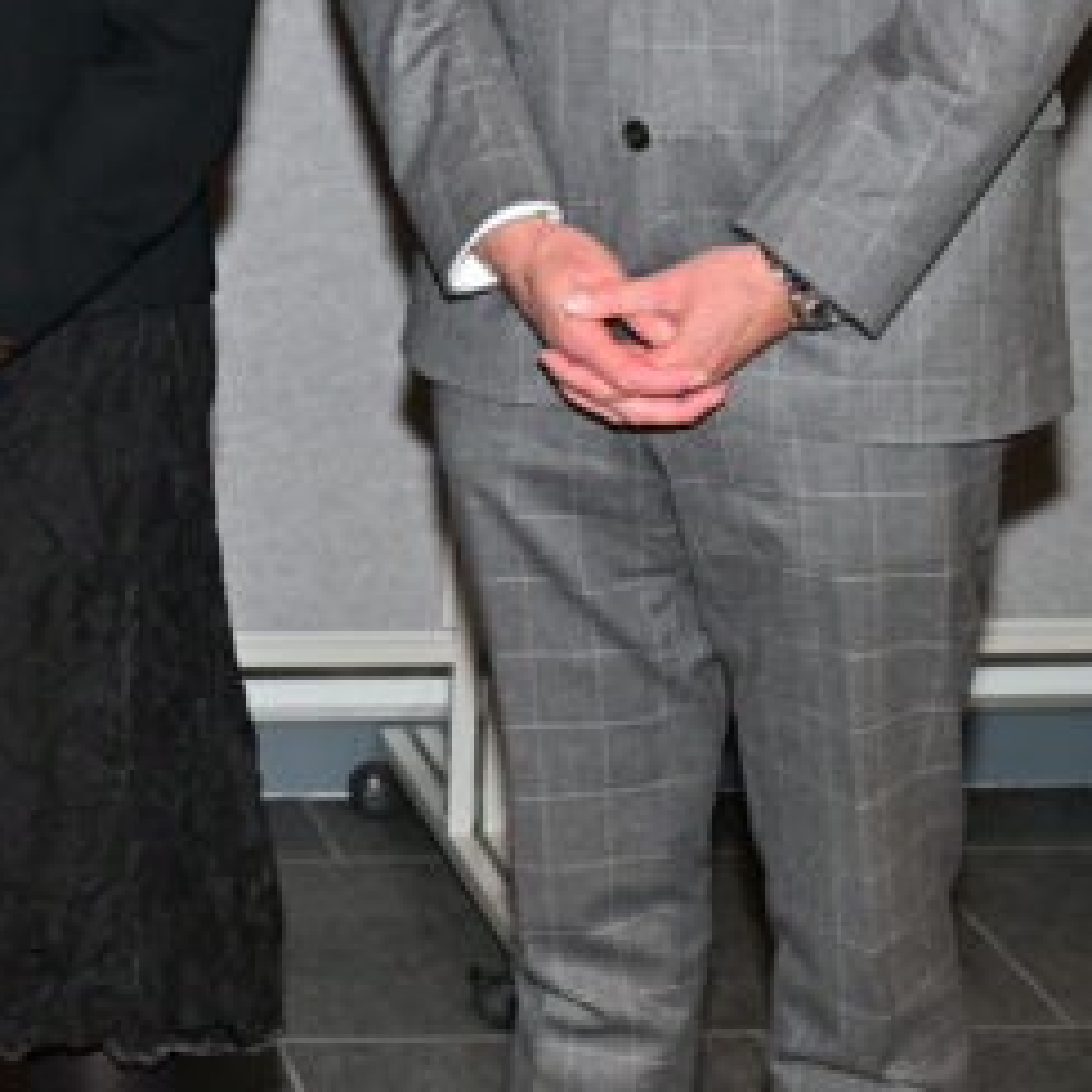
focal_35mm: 105
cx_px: -345
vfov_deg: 16.3
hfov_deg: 15.7
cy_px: 18
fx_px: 3747
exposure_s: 1/200
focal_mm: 38
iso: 1000
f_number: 5.6
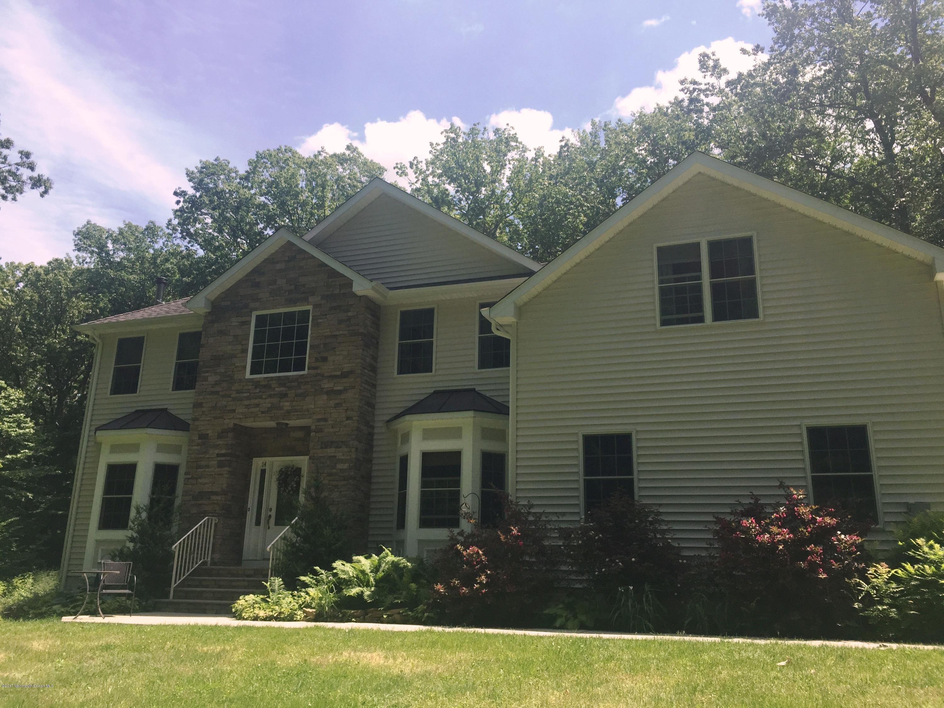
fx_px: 791
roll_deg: -2.0
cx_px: 472
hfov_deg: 61.7
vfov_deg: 48.2
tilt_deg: +14.7
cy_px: 354
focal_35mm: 29
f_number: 2.2
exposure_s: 1/1721
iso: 32
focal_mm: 4.15
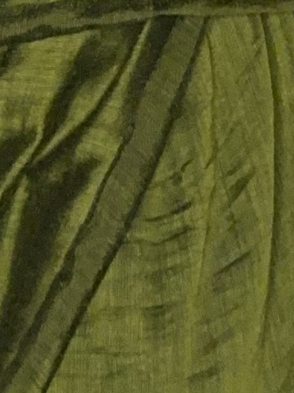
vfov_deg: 9.5
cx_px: -98
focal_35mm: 188
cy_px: -514
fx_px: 2130
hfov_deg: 7.8
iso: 800
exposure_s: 1/60
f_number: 1.78
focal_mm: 6.76
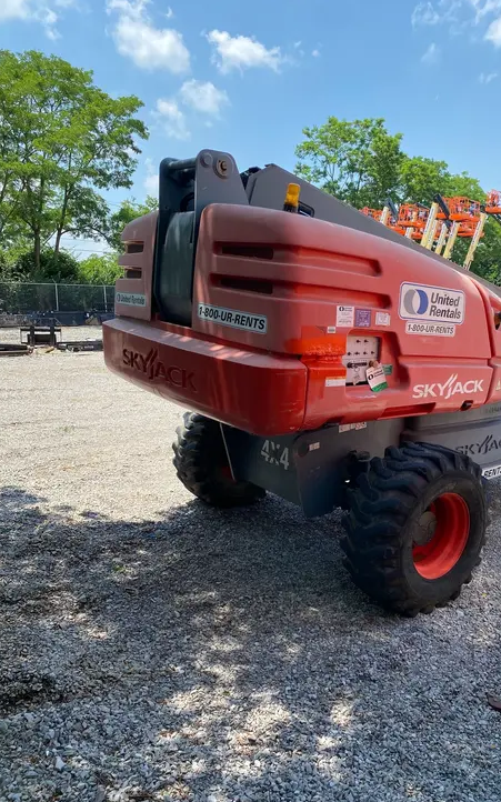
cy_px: 403
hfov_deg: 44.3
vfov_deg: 66.5
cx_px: 297
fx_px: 612
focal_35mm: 28
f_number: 1.8
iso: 32
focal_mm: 4.25
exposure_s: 1/1330
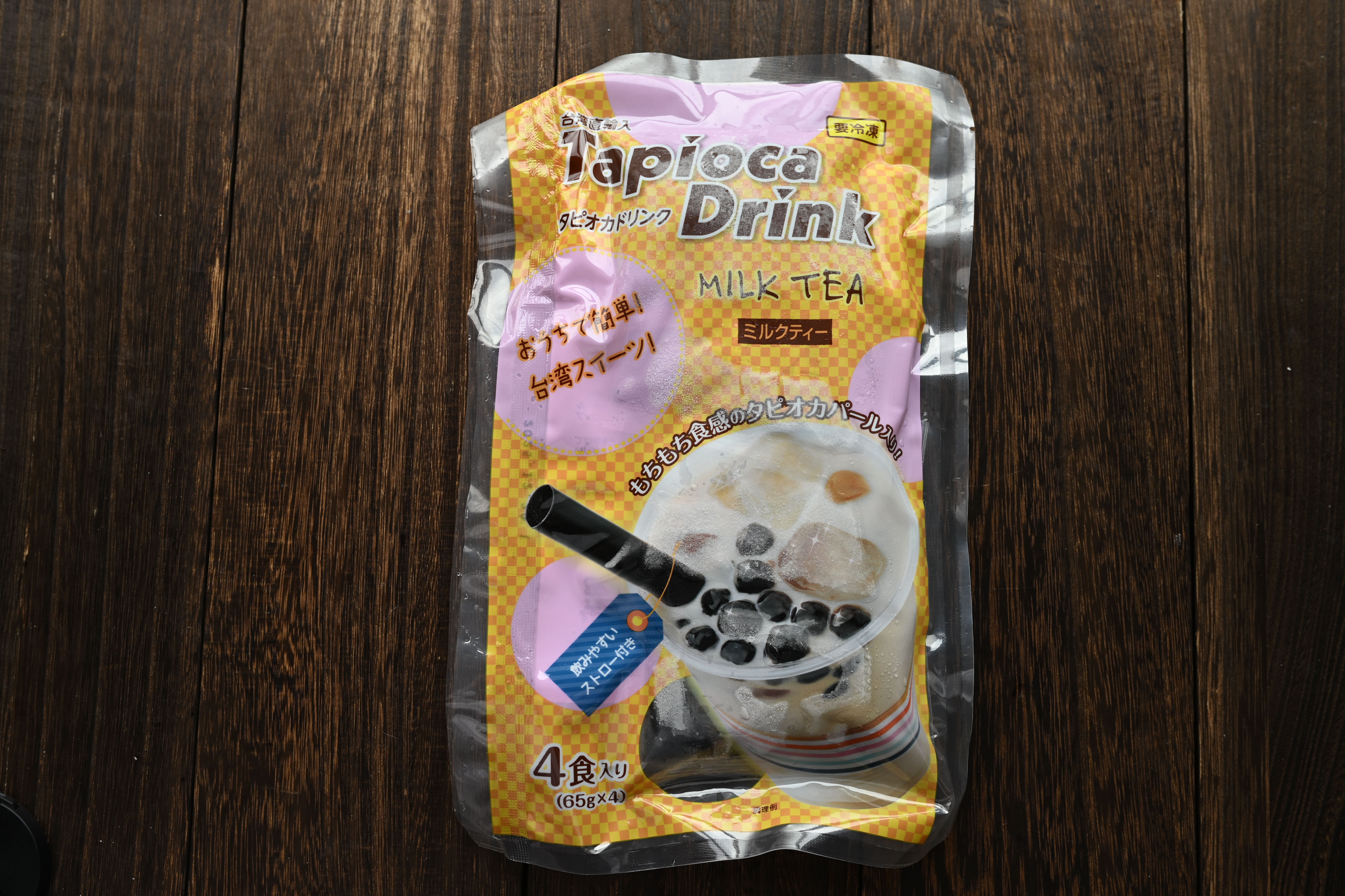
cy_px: 448
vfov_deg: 33.4
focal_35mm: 40
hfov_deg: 48.5
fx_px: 1494
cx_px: 672
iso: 100
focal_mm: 40
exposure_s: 1/100
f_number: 5
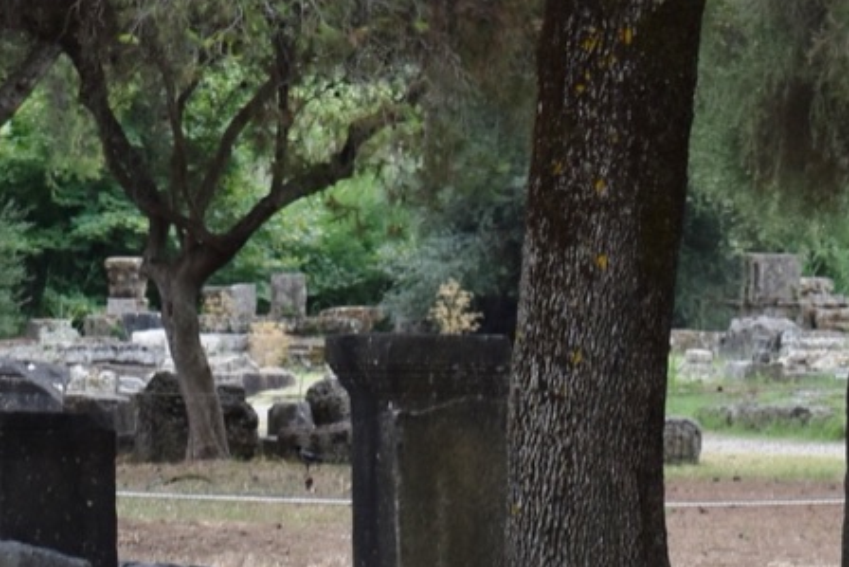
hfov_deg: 4.5
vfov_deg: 3.1
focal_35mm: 450
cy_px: 424
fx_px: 10615
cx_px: 1380
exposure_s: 1/400
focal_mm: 70
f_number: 5
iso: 200
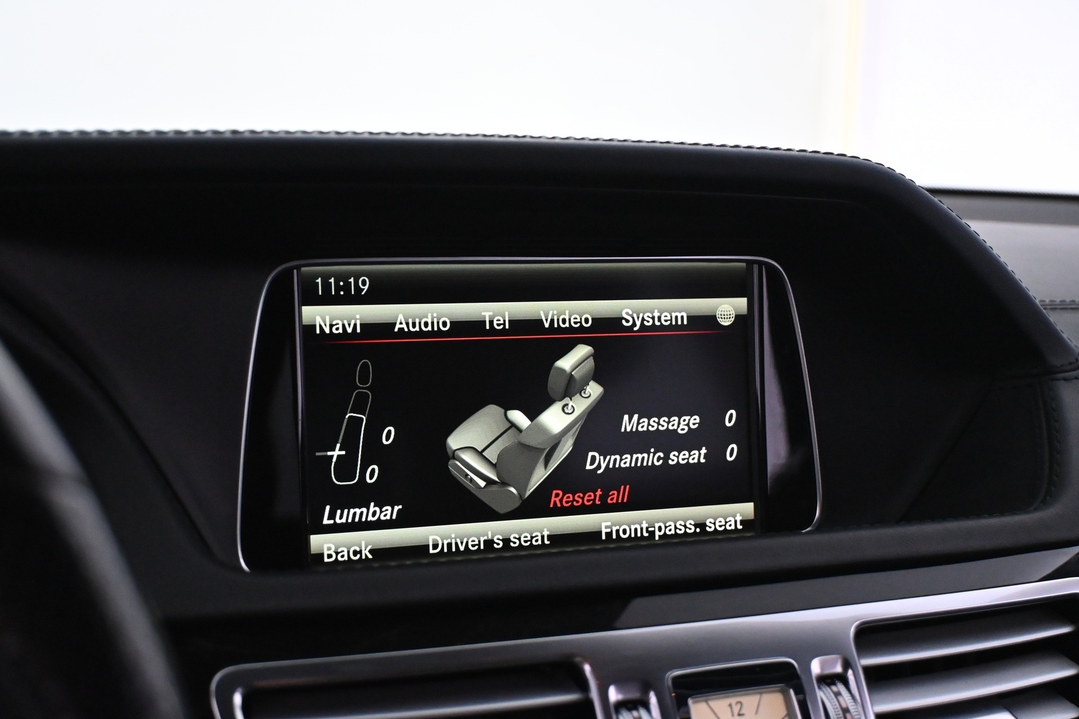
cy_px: 360
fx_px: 1663
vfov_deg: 24.4
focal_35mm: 56
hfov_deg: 35.9
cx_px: 540
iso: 5000
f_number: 5.3
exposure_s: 1/60
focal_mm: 37
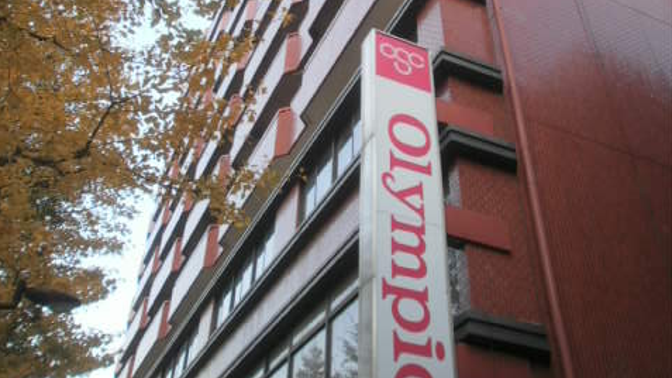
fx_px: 677
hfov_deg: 52.8
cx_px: 335
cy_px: 75
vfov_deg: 30.4
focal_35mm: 38
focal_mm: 4.65
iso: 100
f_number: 2.6
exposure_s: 1/160
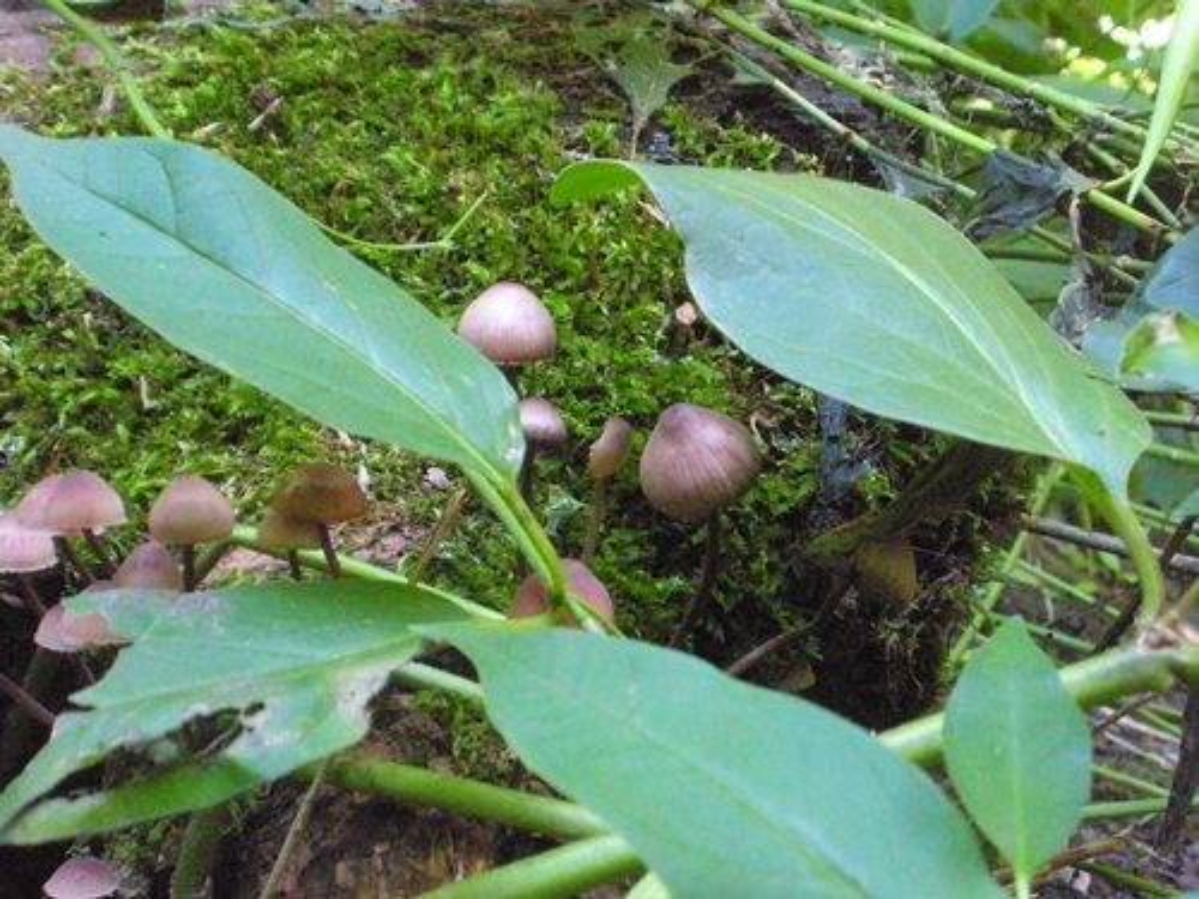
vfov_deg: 28.0
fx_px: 1801
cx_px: 600
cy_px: 450
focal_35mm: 52
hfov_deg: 36.8
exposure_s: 1/59.8
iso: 1600
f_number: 4.4
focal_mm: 9.1
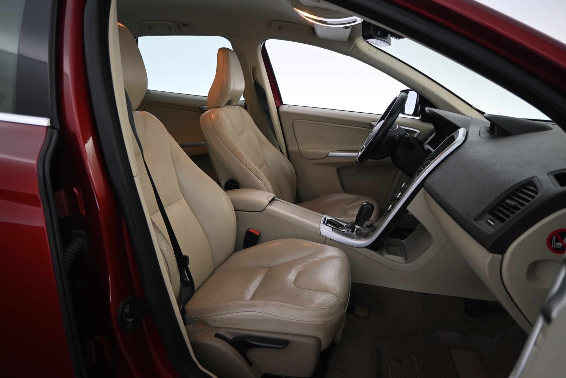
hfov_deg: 73.7
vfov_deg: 53.1
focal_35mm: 24
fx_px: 377
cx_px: 283
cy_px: 189
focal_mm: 16
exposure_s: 1/20
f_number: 3.5
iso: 1000
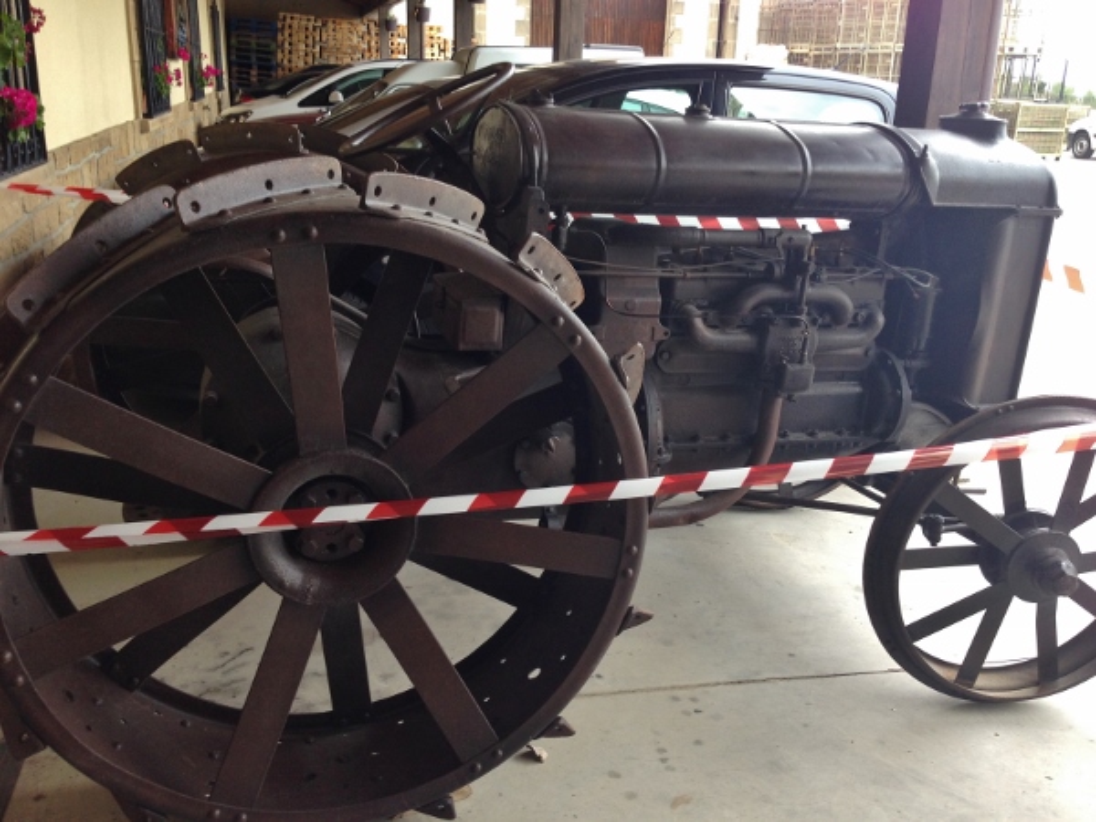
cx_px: 548
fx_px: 1045
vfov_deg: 42.9
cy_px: 411
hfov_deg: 55.4
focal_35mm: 33
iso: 50
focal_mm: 4.12
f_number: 2.4
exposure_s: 1/60
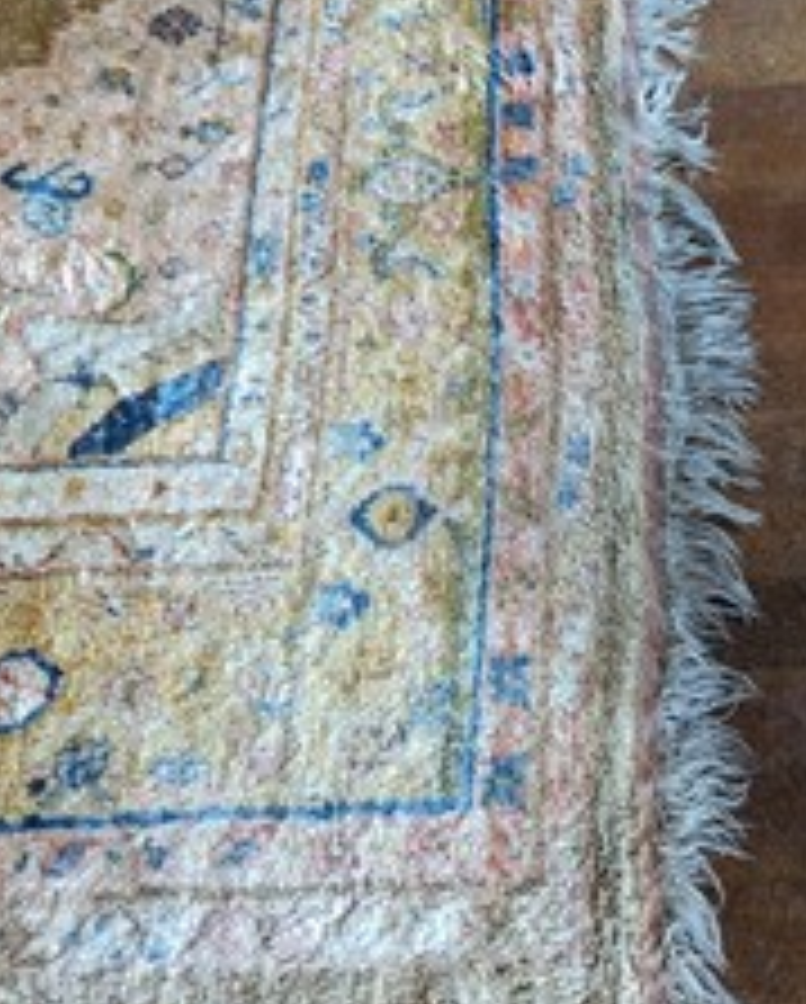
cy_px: 329
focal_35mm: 42
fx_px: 1250
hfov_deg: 34.6
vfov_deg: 43.1
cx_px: 646
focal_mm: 6.81
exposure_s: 1/153
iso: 1451
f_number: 1.85
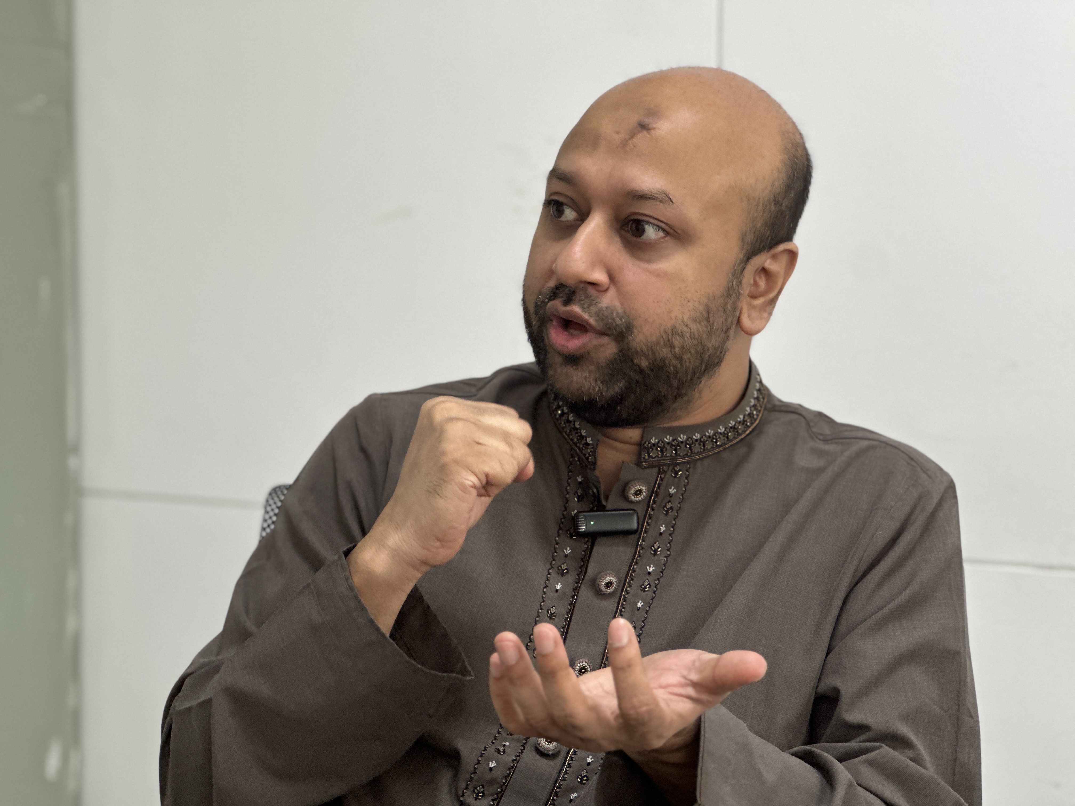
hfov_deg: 25.3
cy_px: 403
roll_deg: -0.6
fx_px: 2391
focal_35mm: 77
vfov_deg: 19.1
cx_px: 538
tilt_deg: -2.9
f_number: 2.8
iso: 250
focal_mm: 9
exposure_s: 1/34
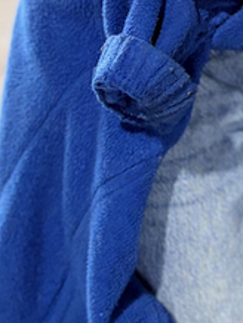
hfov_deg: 11.2
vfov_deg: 15.1
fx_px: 1140
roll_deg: +1.5
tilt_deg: -24.5
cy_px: -144
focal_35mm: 122
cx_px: 468
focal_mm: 5.96
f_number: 1.6
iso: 80
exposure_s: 1/121
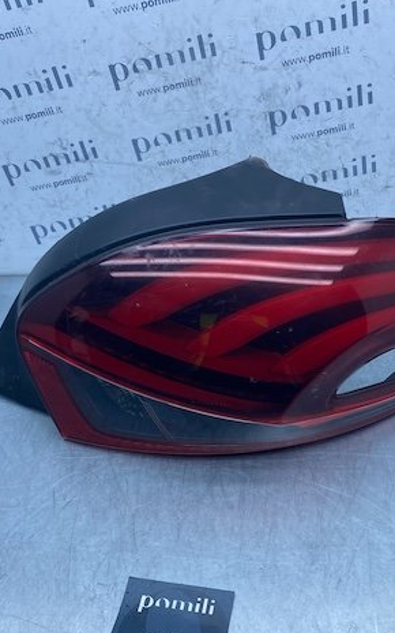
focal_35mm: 38
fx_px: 655
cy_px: 398
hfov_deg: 33.5
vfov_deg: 51.0
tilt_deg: -45.2
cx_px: 227
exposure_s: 1/990
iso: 32
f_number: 1.8
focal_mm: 4.25
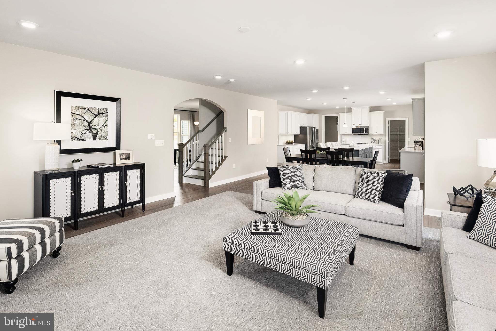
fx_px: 234
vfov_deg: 70.4
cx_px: 248
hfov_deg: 93.3
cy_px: 166
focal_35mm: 17
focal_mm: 17
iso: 100
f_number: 10
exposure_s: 1
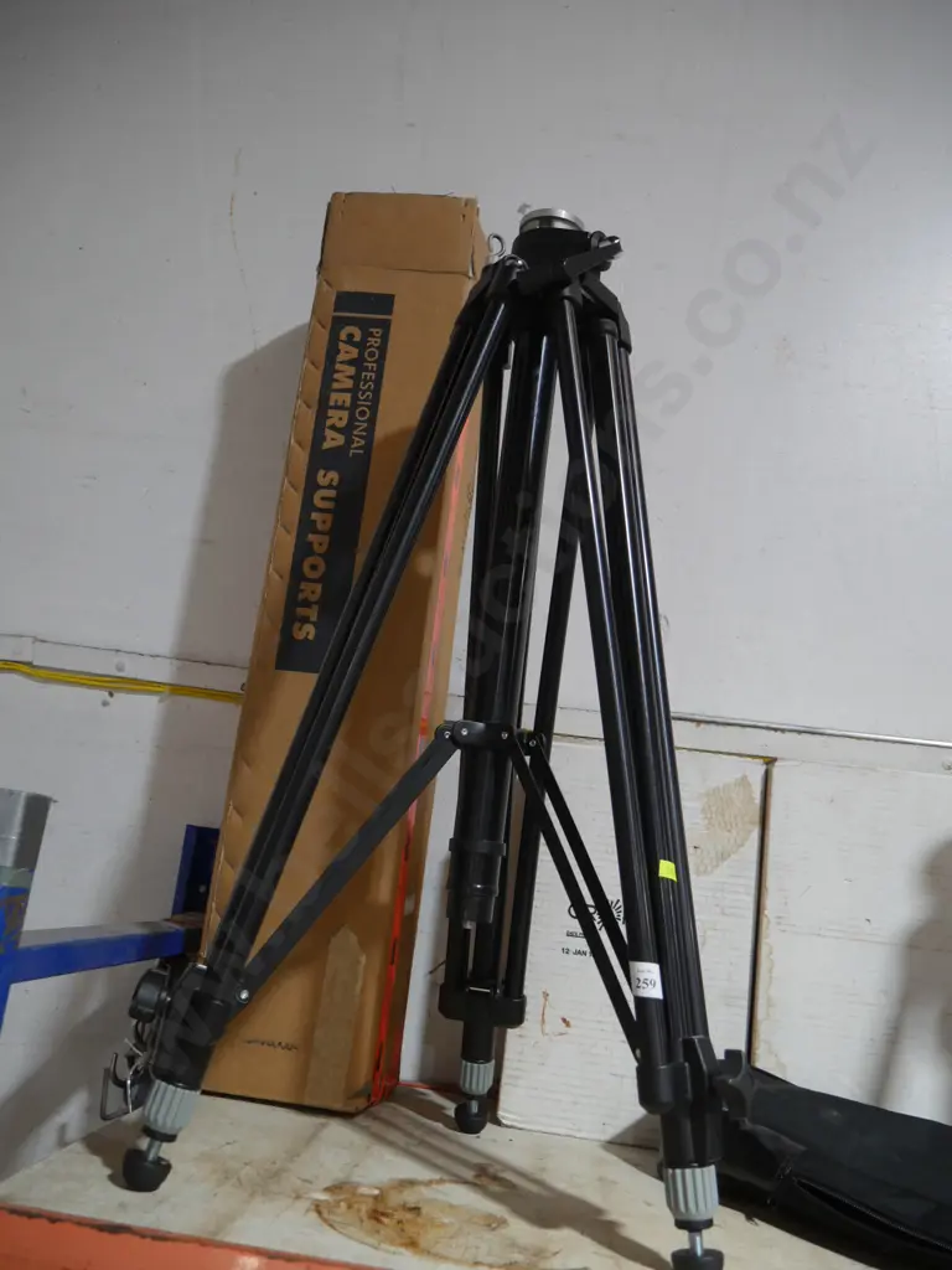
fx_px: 1027
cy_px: 635
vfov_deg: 63.4
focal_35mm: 28
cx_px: 476
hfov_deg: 49.7
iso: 640
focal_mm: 14
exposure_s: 1/60
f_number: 3.5
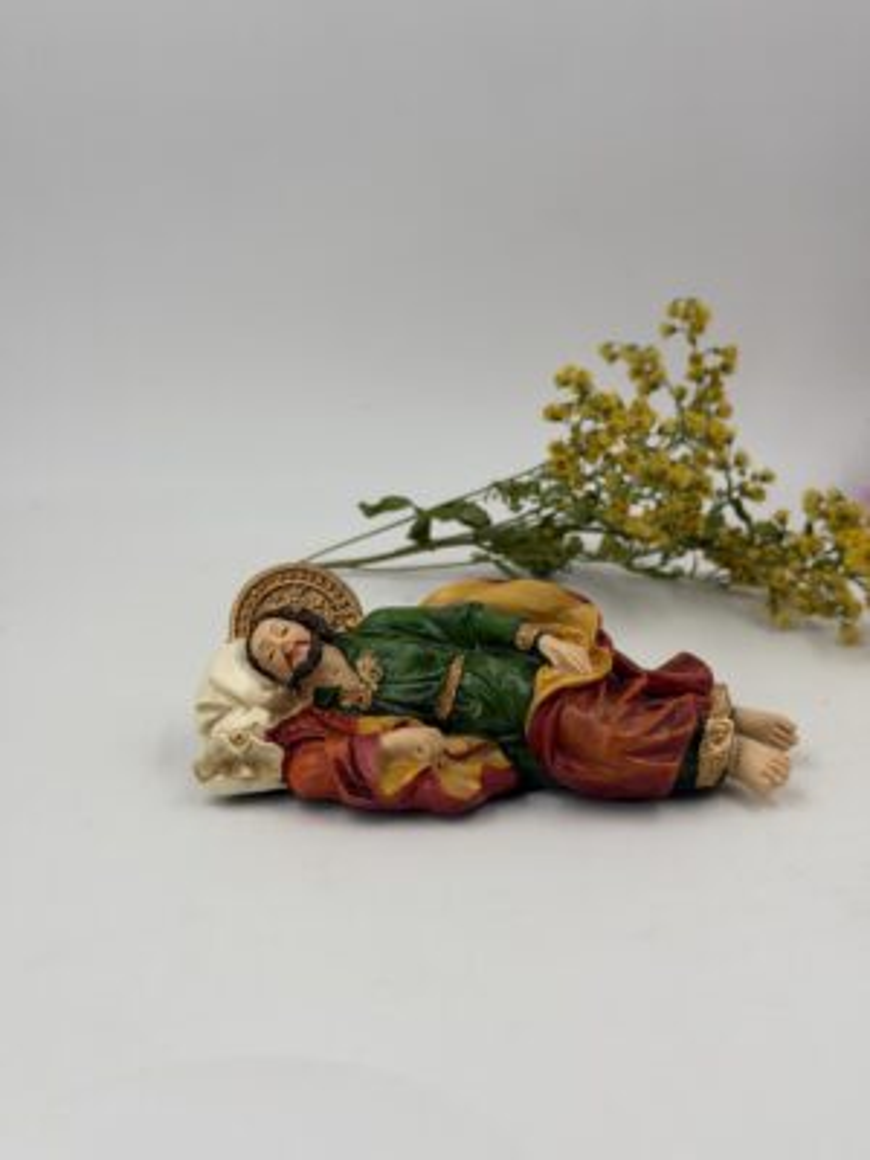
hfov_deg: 30.3
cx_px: 435
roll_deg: -0.6
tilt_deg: -17.1
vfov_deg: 39.7
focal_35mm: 48
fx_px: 1609
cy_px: 580
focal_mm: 6.76
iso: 64
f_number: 1.78
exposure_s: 1/2494
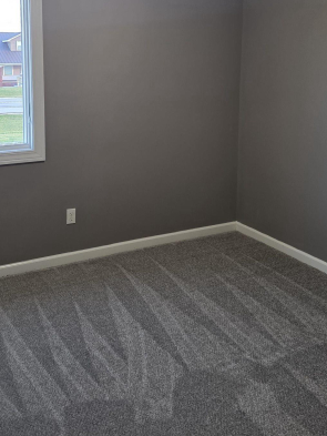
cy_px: 121
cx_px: 134
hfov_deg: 36.7
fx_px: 491
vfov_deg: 46.5
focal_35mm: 39
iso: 250
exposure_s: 1/120
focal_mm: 6.25
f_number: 1.7
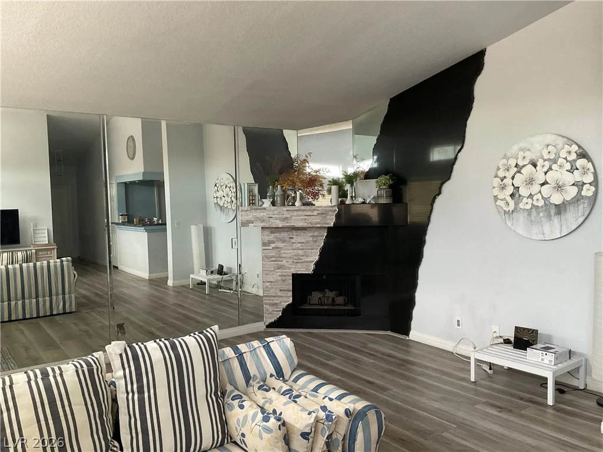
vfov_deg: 48.2
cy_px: 226
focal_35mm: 29
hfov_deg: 61.7
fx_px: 505
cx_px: 302
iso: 100
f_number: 1.8
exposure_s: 1/60
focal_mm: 3
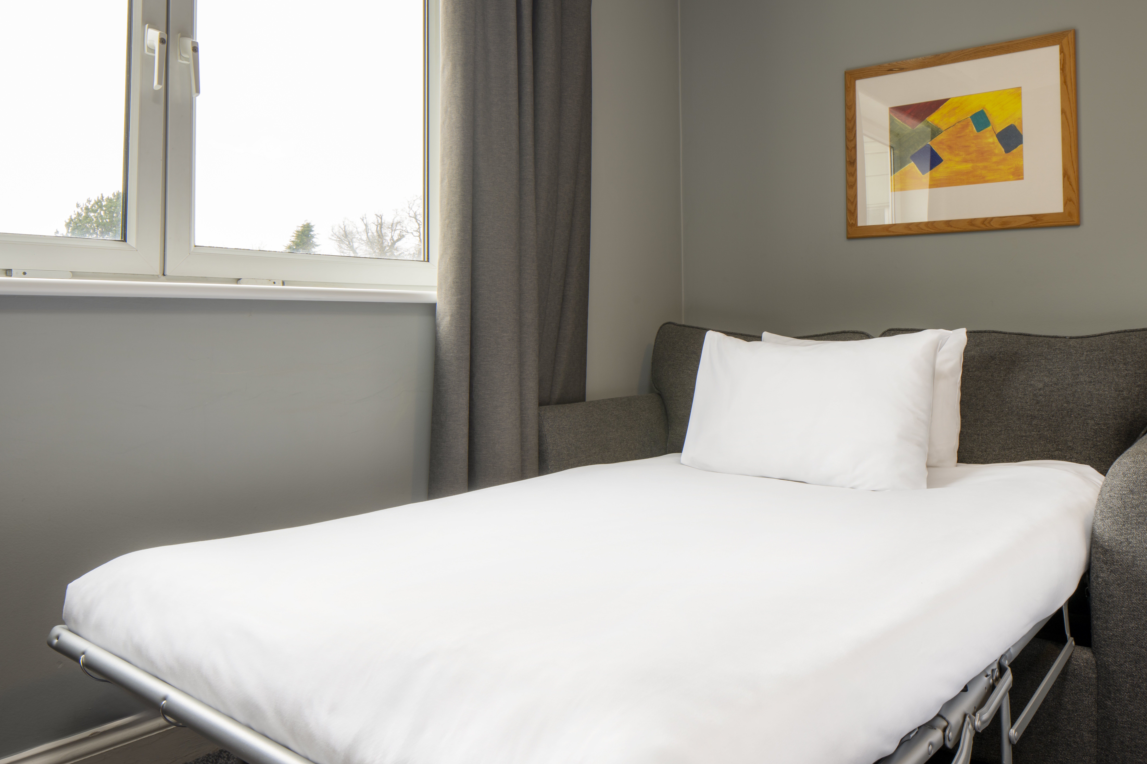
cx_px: 582
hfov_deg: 67.4
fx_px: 860
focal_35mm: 27
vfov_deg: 47.9
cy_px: 389
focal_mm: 24
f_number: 16
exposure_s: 1
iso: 125
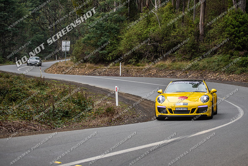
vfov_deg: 14.8
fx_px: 636
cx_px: 143
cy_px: 90
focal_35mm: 92
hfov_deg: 22.1
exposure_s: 1/640
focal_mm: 80
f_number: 2.8
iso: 640
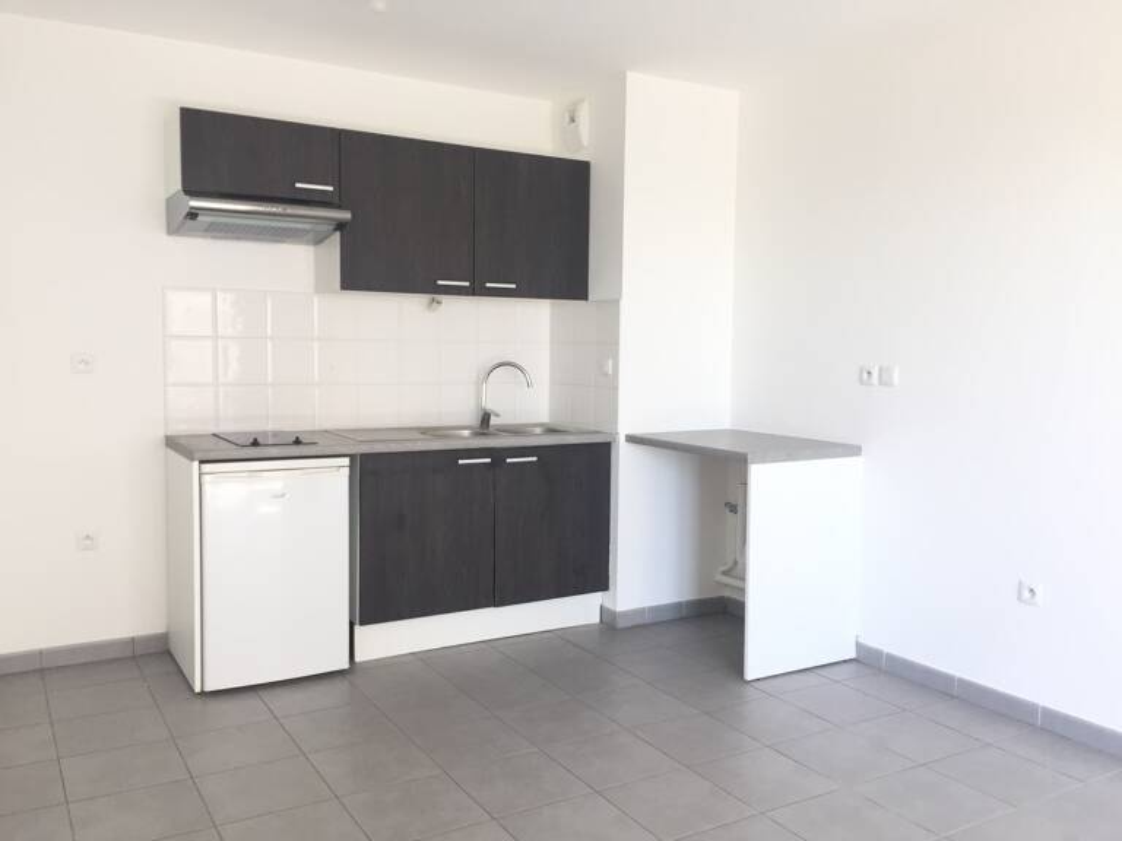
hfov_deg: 61.7
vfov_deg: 48.2
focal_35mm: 29
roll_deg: -1.4
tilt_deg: -3.6
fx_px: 940
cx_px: 561
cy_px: 420
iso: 50
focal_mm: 4.15
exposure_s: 1/100
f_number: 2.2
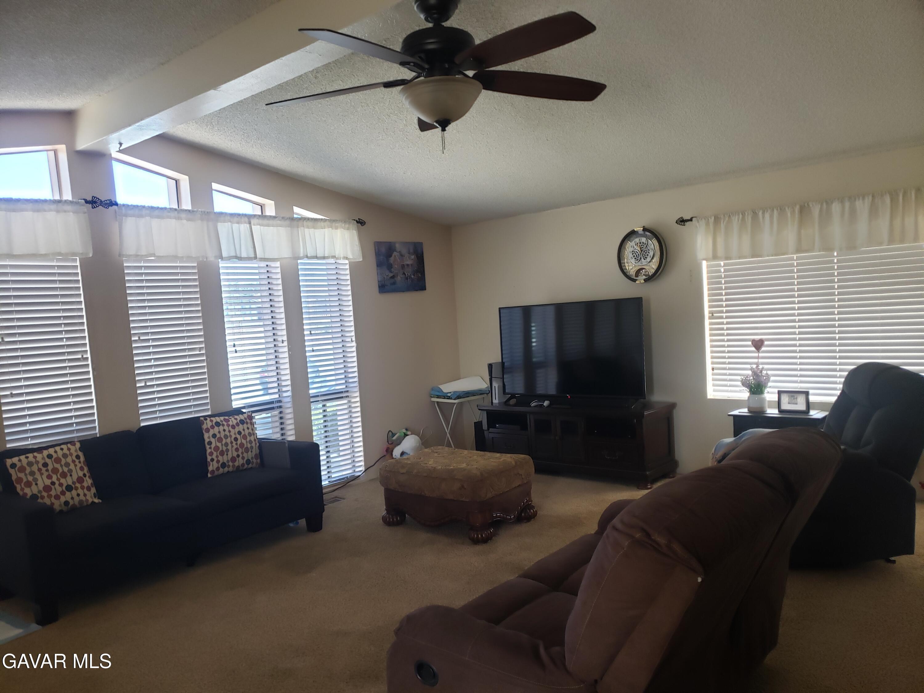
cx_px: 462
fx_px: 694
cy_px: 346
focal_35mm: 26
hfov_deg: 67.3
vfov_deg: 53.1
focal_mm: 4.3
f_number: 1.5
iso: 200
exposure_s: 1/40
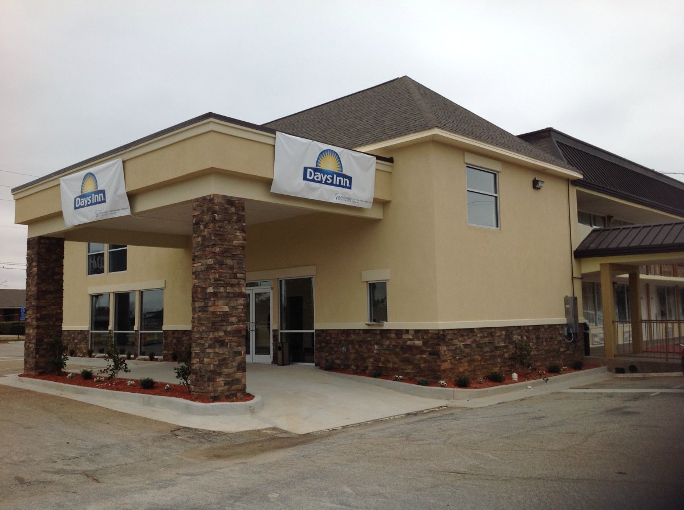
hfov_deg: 52.7
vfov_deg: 40.6
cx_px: 342
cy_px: 255
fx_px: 690
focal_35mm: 35
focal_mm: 4.28
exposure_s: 1/1374
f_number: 2.4
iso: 50
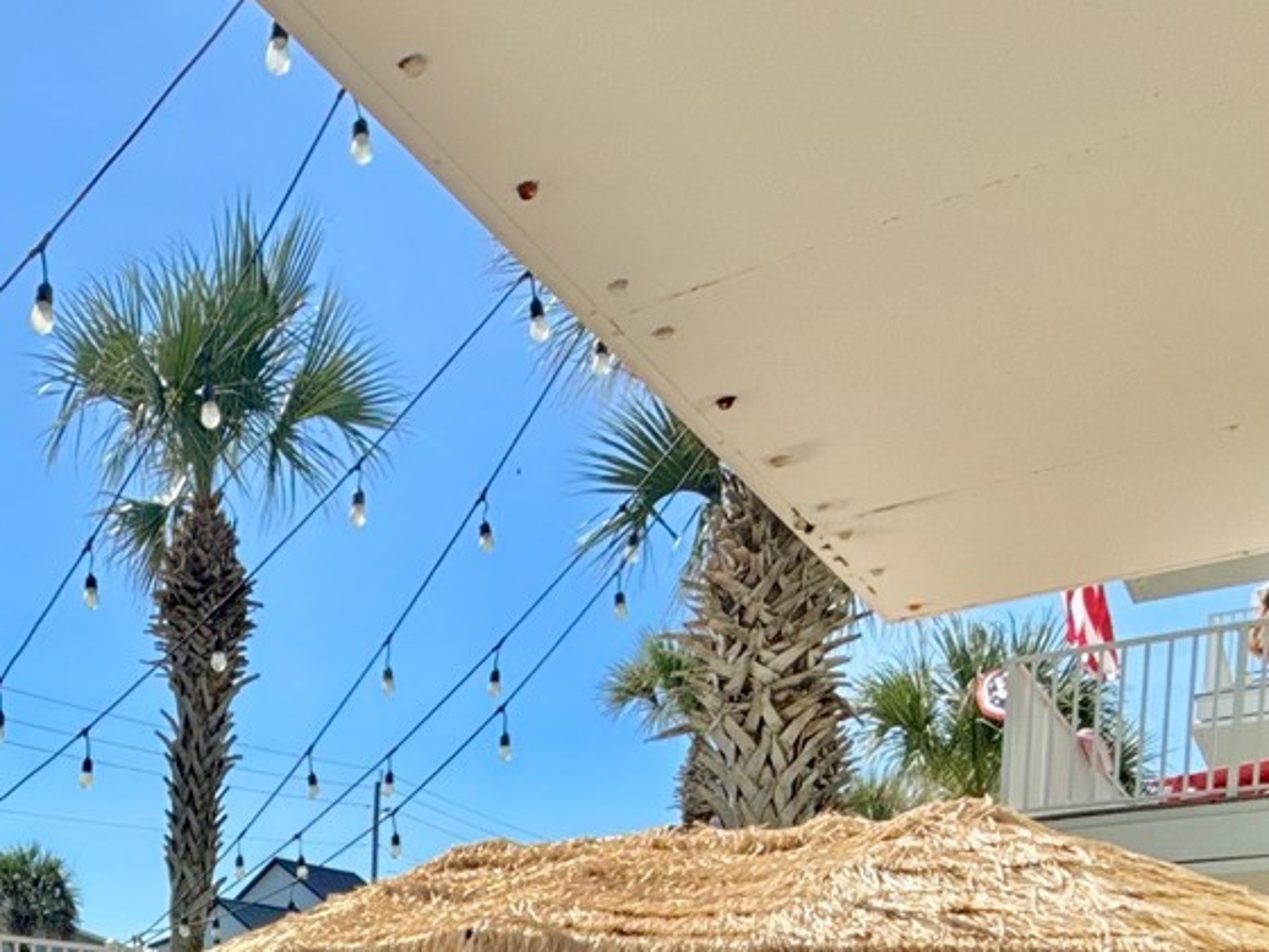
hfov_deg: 42.6
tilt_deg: -4.9
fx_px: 1466
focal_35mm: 40
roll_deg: -0.6
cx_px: 107
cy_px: 1208
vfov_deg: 29.6
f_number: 2.2
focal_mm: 2.22
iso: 50
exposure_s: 1/2410
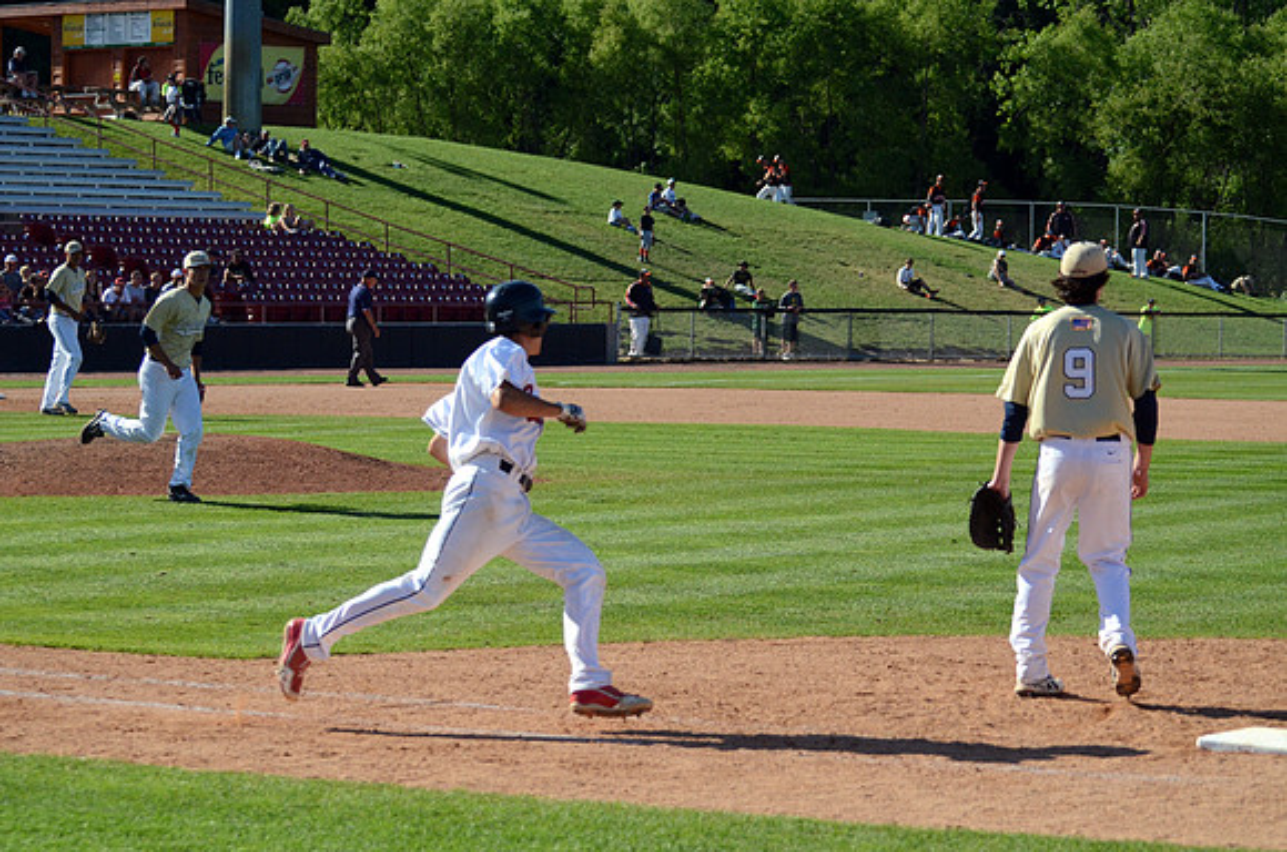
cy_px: 426
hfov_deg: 17.5
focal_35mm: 117
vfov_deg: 11.7
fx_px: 4174
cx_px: 644
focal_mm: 78
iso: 1000
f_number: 4.5
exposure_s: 1/8000
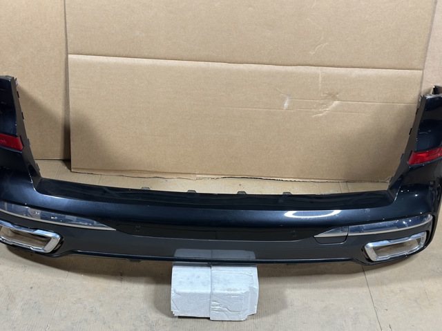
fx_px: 612
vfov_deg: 30.2
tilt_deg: -30.9
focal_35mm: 48
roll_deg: -2.4
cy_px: 166
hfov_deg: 39.7
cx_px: 221
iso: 250
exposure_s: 1/50
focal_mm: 6.86
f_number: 1.78
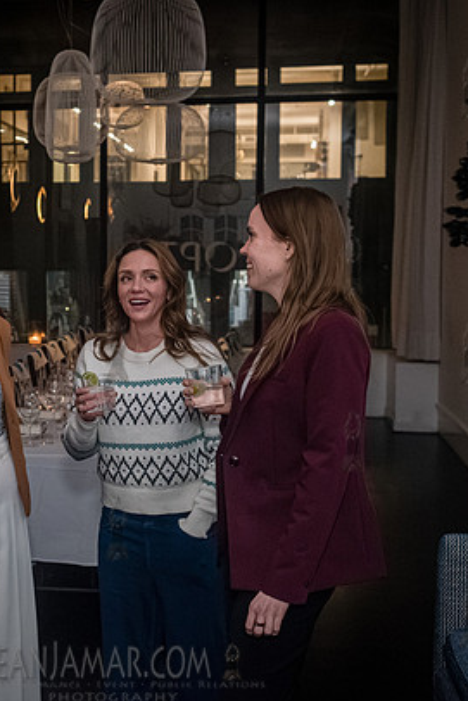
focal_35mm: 58
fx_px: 1130
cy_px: 324
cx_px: 45
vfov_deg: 34.5
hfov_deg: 22.8
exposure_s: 1/320
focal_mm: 35
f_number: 4.5
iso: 6400
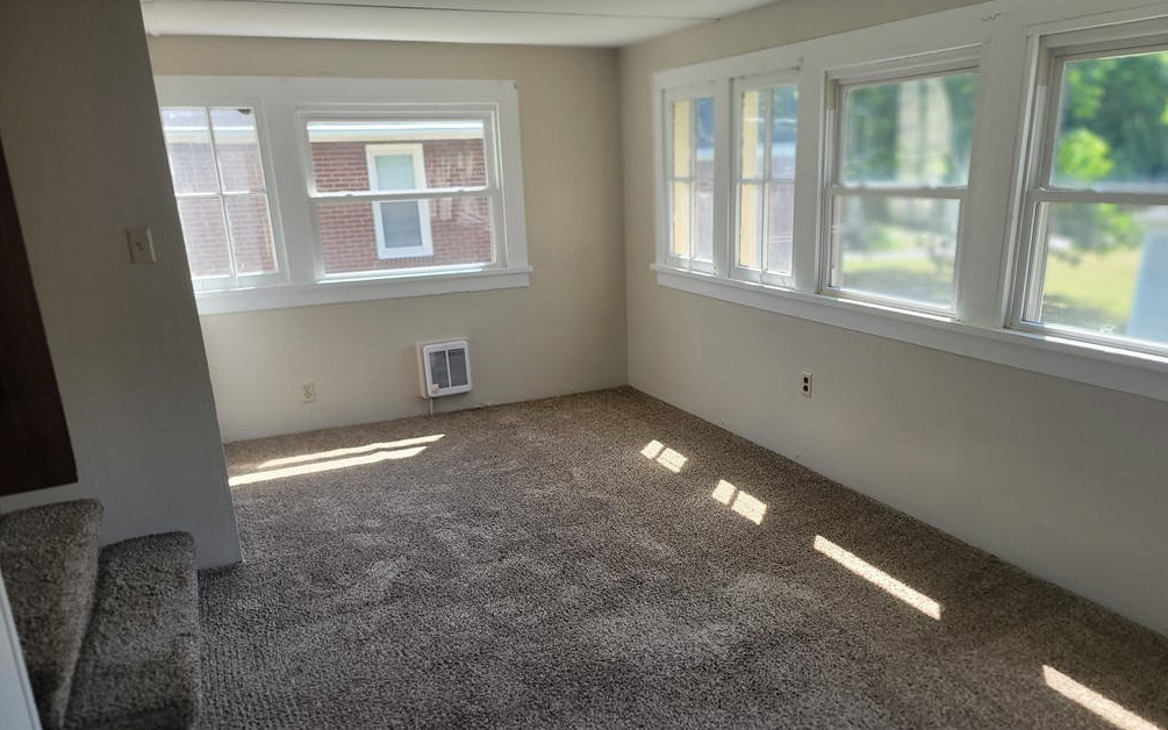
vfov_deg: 45.9
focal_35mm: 27
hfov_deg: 68.4
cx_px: 582
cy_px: 410
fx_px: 859
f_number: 1.8
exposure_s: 1/120
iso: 32
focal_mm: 7
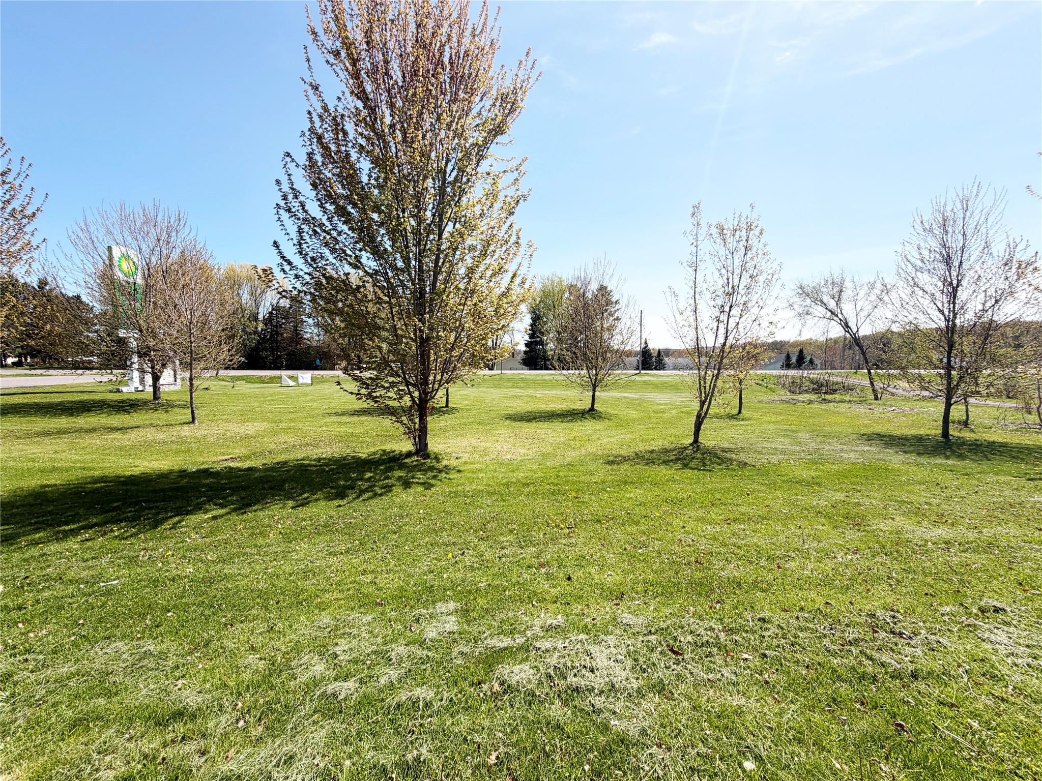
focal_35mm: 14
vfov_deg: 85.7
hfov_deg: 102.1
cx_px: 521
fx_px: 421
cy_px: 390
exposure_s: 1/770
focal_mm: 2.22
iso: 20
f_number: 2.2
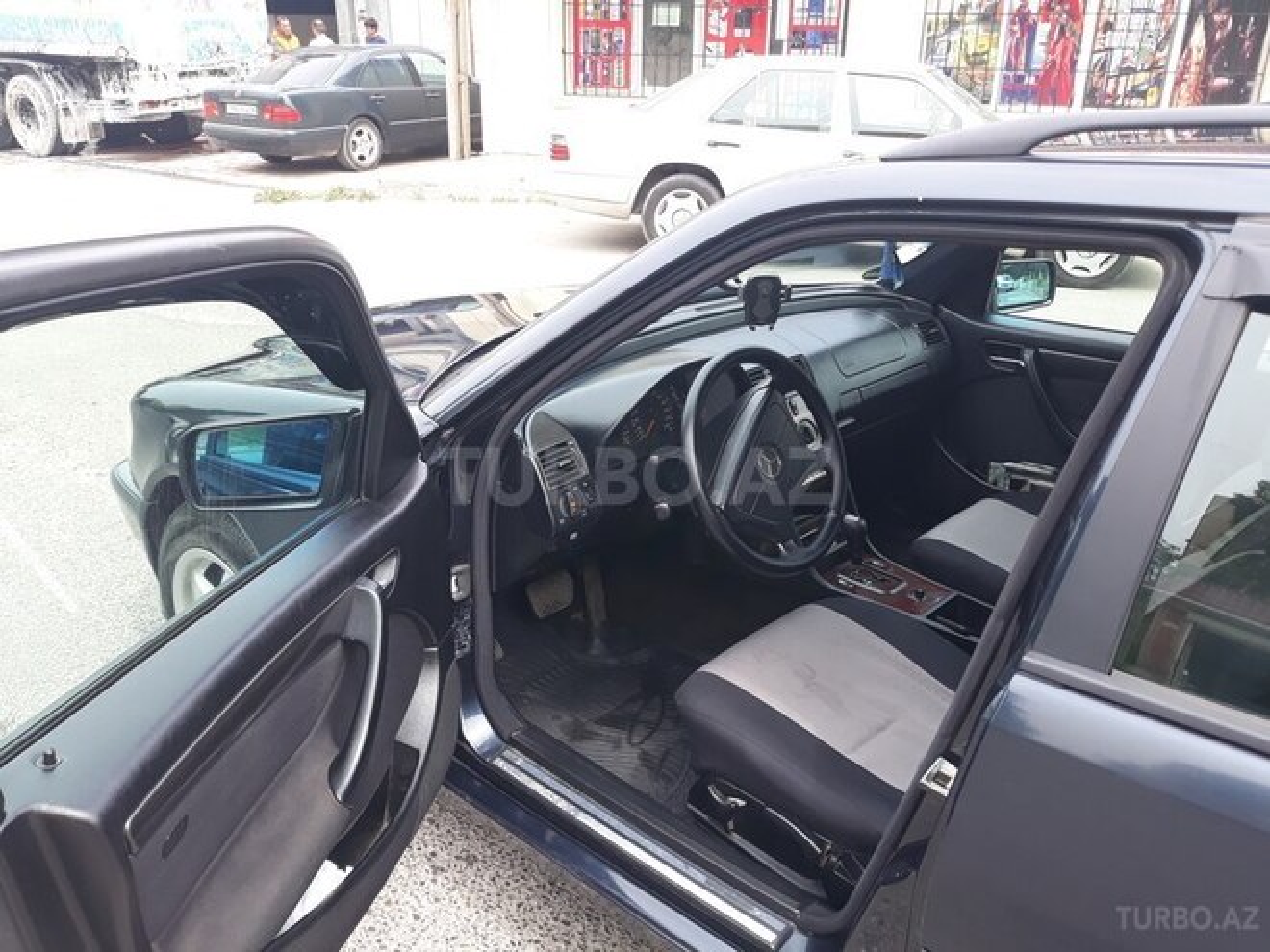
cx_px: 635
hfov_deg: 65.3
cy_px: 476
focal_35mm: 27
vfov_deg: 51.4
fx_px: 991
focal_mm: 3.71
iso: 40
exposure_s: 1/254
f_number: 1.7
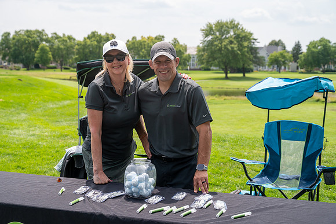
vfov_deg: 23.7
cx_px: 168
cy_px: 112
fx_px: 533
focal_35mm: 57
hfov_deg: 35.0
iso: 250
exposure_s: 1/1000
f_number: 5
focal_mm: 57
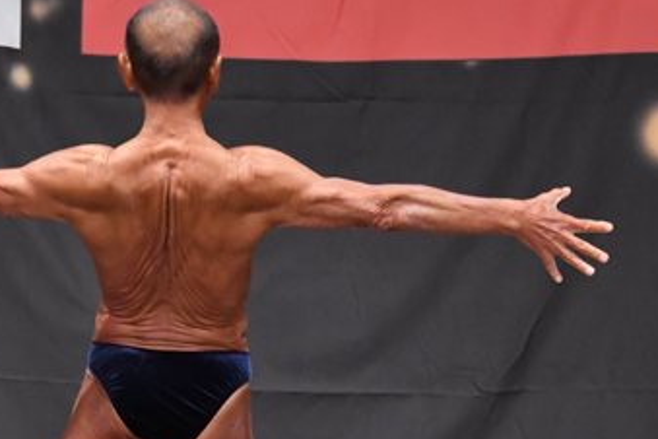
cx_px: 164
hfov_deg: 4.0
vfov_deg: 2.7
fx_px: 9394
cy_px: 402
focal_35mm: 514
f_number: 5.6
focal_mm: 150
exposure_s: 1/400
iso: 6400
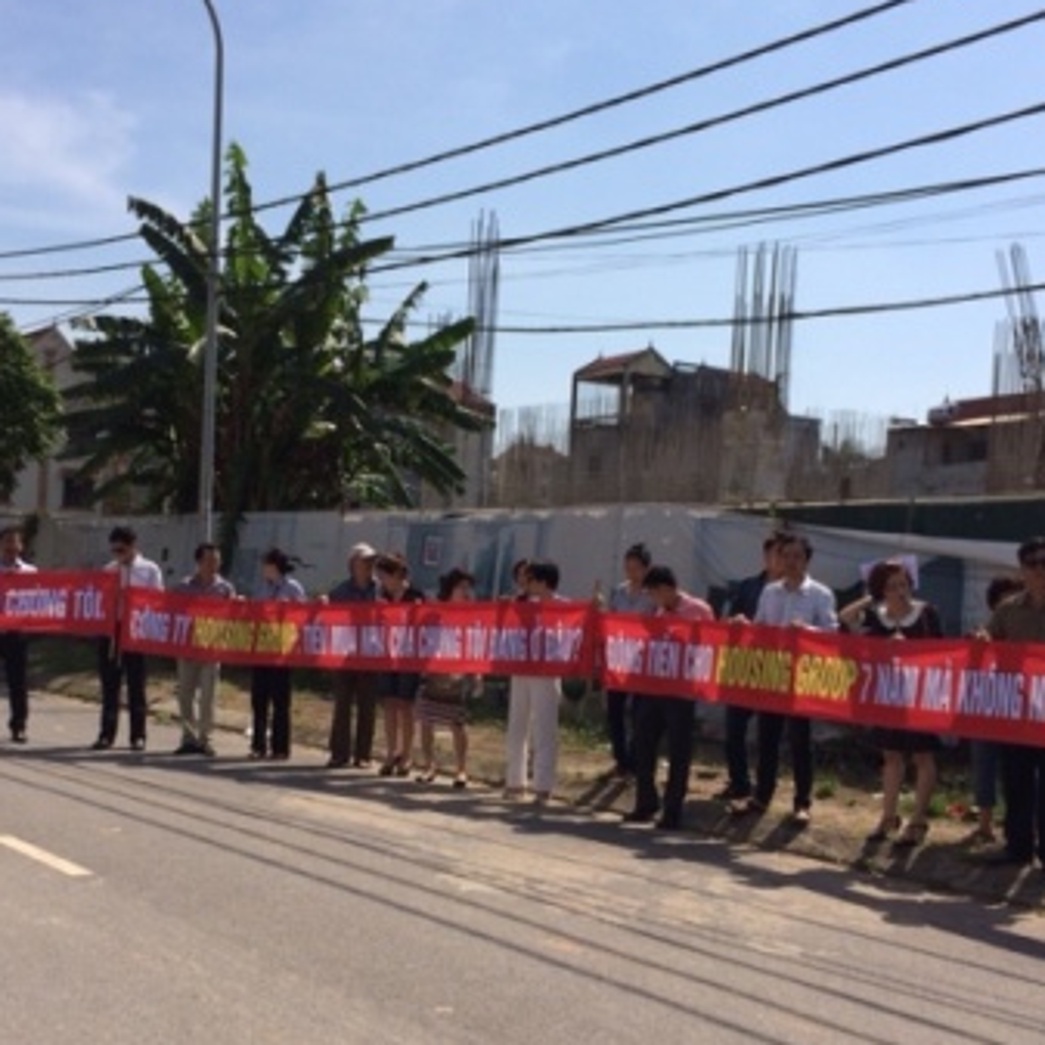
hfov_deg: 40.0
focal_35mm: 42
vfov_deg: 40.0
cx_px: 476
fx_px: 1434
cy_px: 580
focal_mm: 4.12
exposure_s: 1/3731
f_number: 2.2
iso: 40
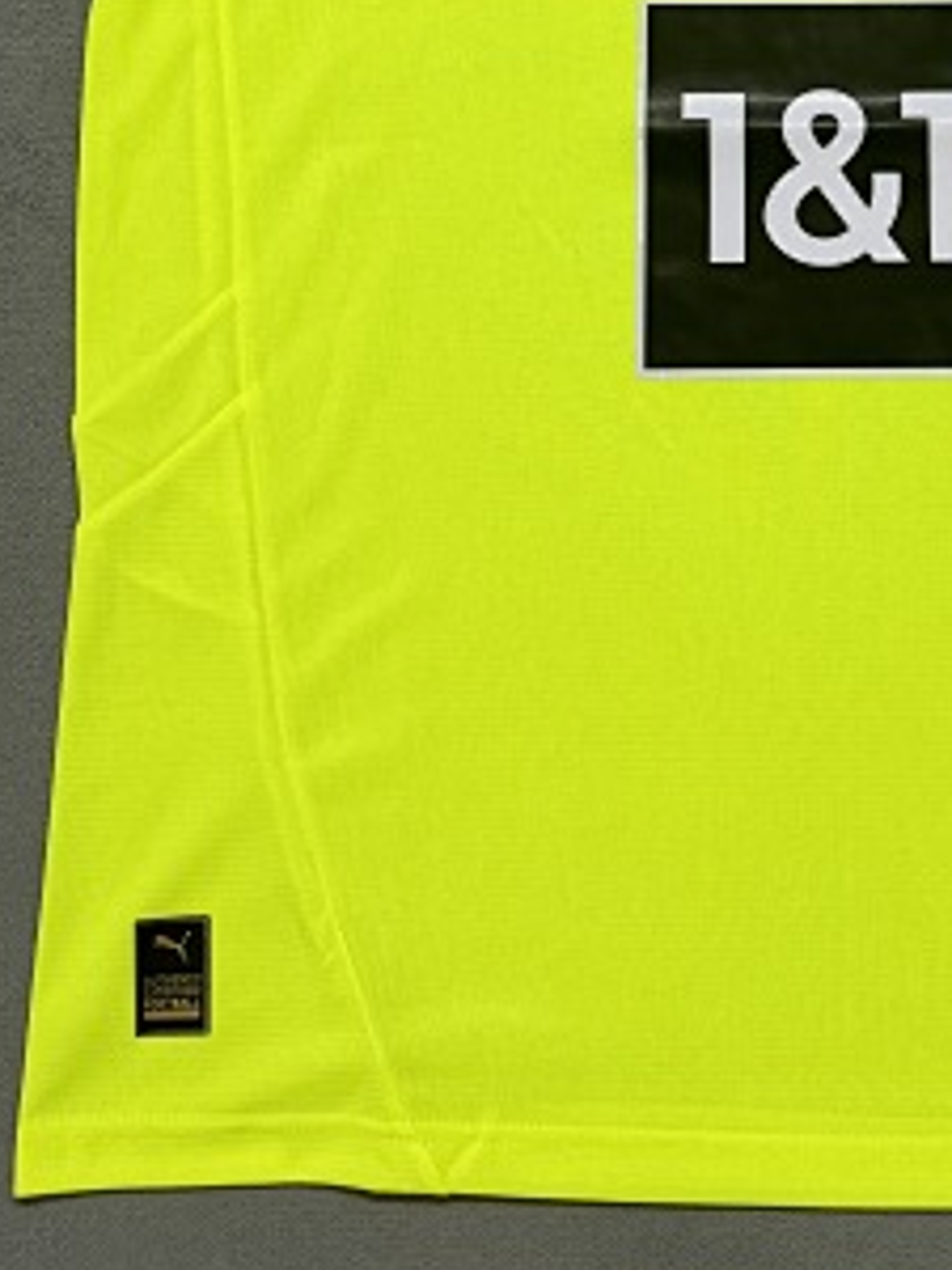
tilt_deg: -80.0
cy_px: -85
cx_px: 804
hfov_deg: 22.5
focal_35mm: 64
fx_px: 2347
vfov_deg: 27.9
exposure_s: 1/96
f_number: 1.78
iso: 200
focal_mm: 6.76
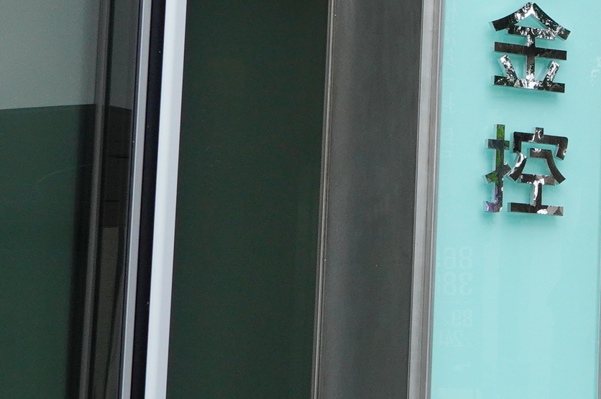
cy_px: -66
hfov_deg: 10.0
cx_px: 872
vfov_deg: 6.8
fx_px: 3333
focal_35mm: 200
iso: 640
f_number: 8
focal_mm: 37
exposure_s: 1/250
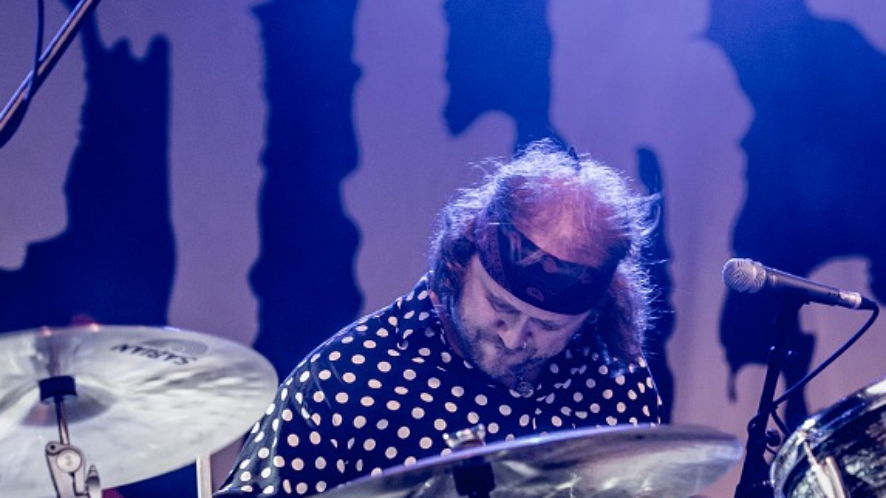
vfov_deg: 5.5
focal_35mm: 221
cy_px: 348
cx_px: 512
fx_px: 5191
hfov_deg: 9.8
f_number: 2.8
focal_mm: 112
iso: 1600
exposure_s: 1/160
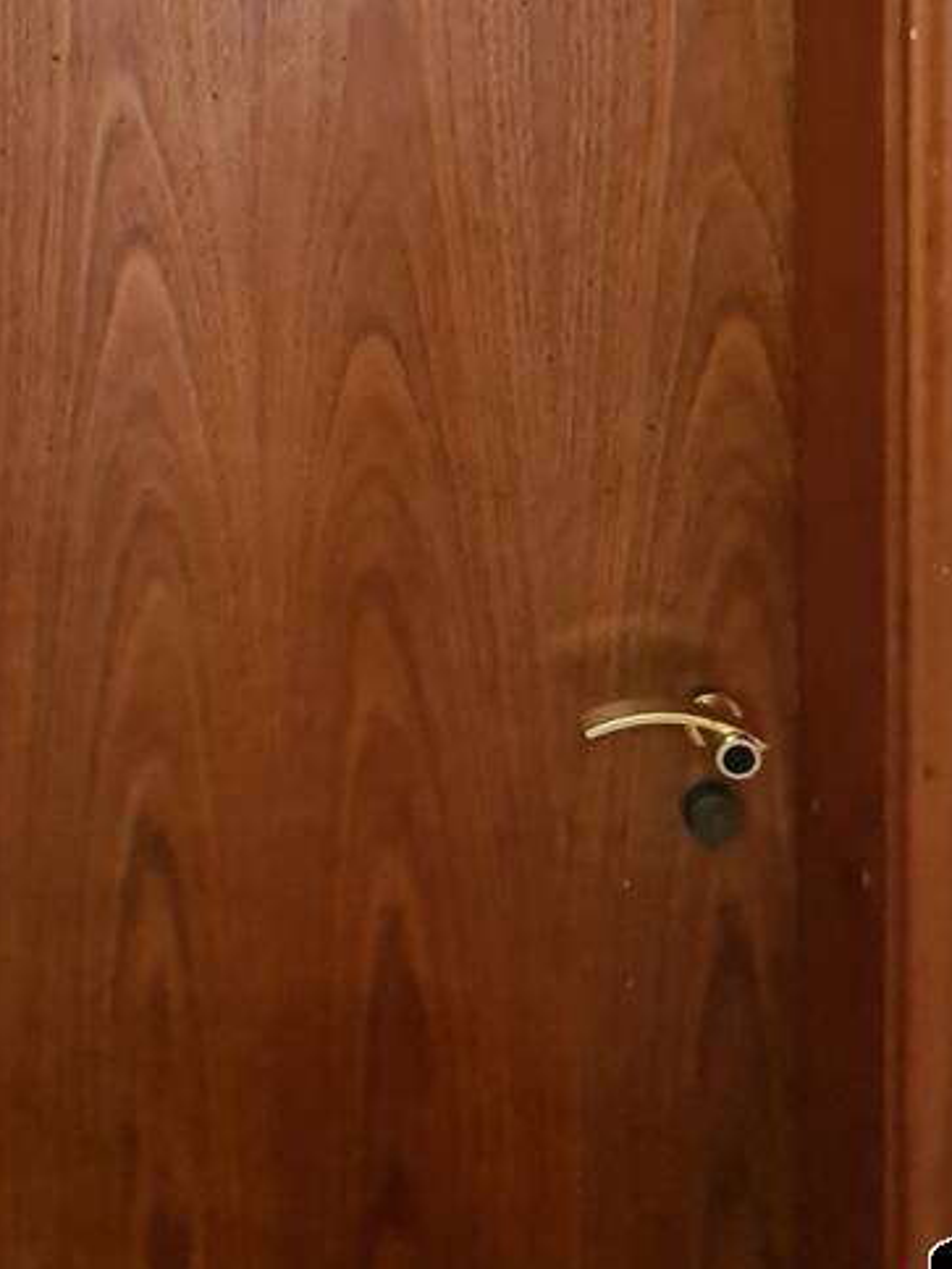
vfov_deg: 54.6
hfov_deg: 47.0
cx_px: 275
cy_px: 155
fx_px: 1063
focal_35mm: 29
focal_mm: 2.2
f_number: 2.2
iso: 800
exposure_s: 1/24
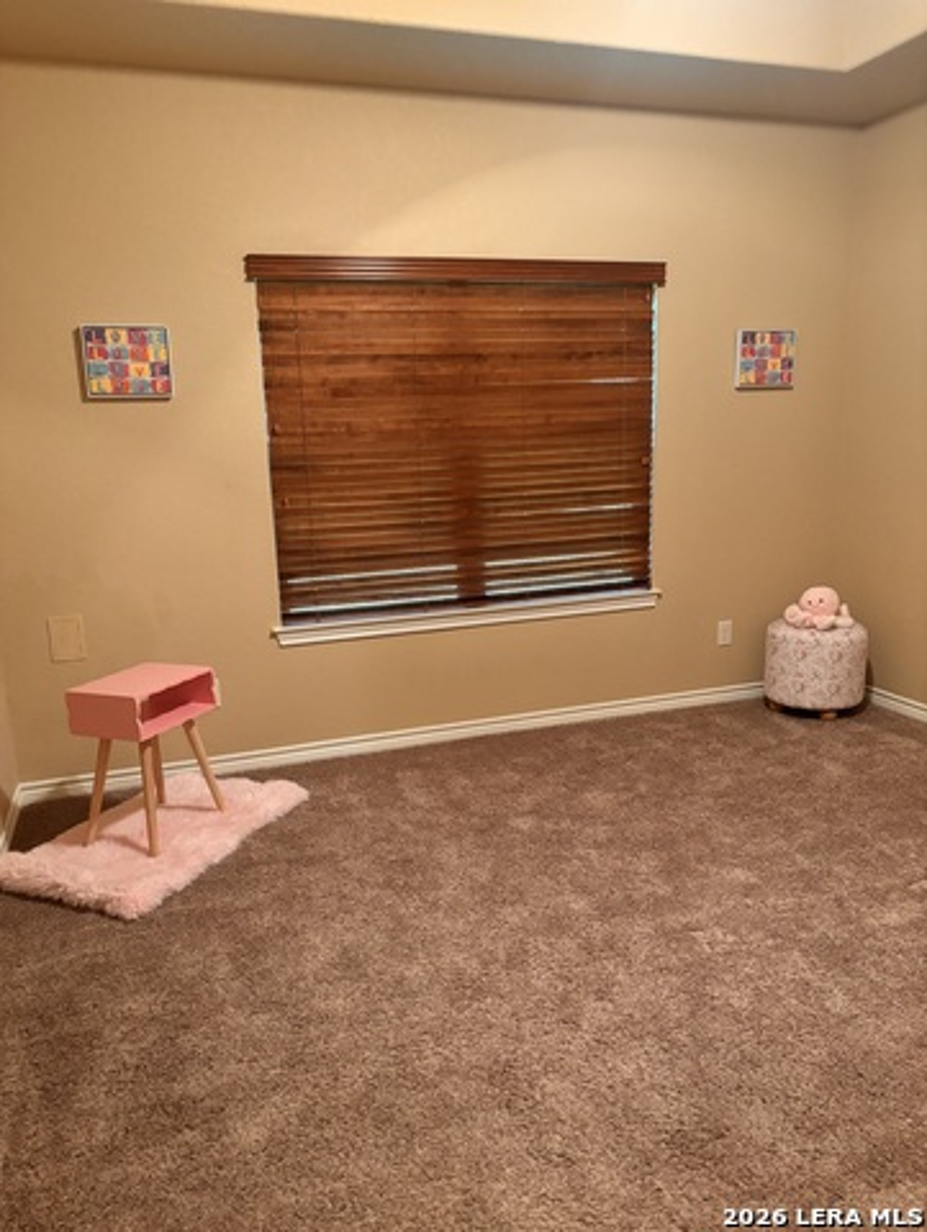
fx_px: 927
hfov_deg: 53.1
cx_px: 464
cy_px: 616
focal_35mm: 26
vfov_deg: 67.2
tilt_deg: -13.0
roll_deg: +1.5
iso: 500
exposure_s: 1/40
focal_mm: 5.96
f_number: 1.6
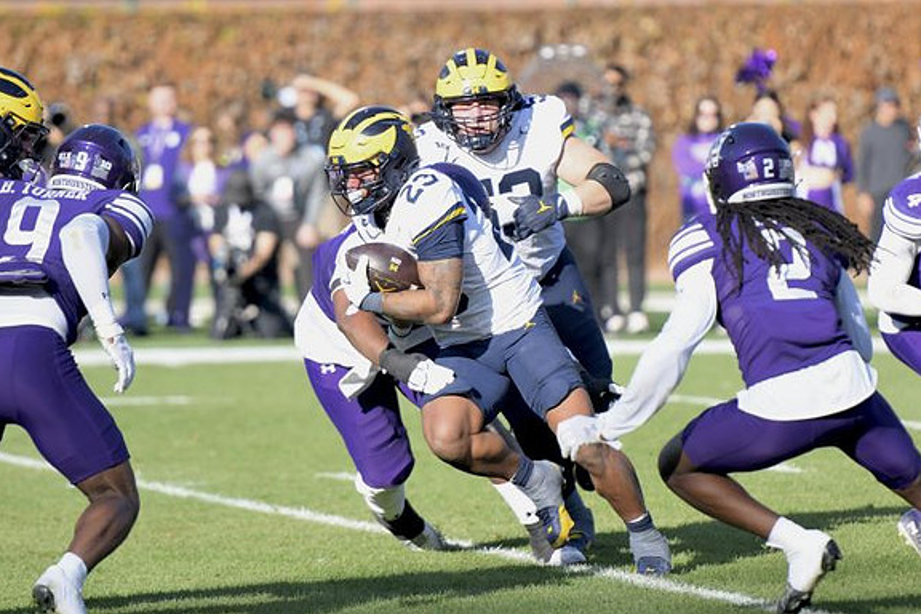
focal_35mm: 302
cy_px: 307
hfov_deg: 6.8
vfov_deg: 4.6
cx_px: 460
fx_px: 7726
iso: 250
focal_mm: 200
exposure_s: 1/1600
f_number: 2.8
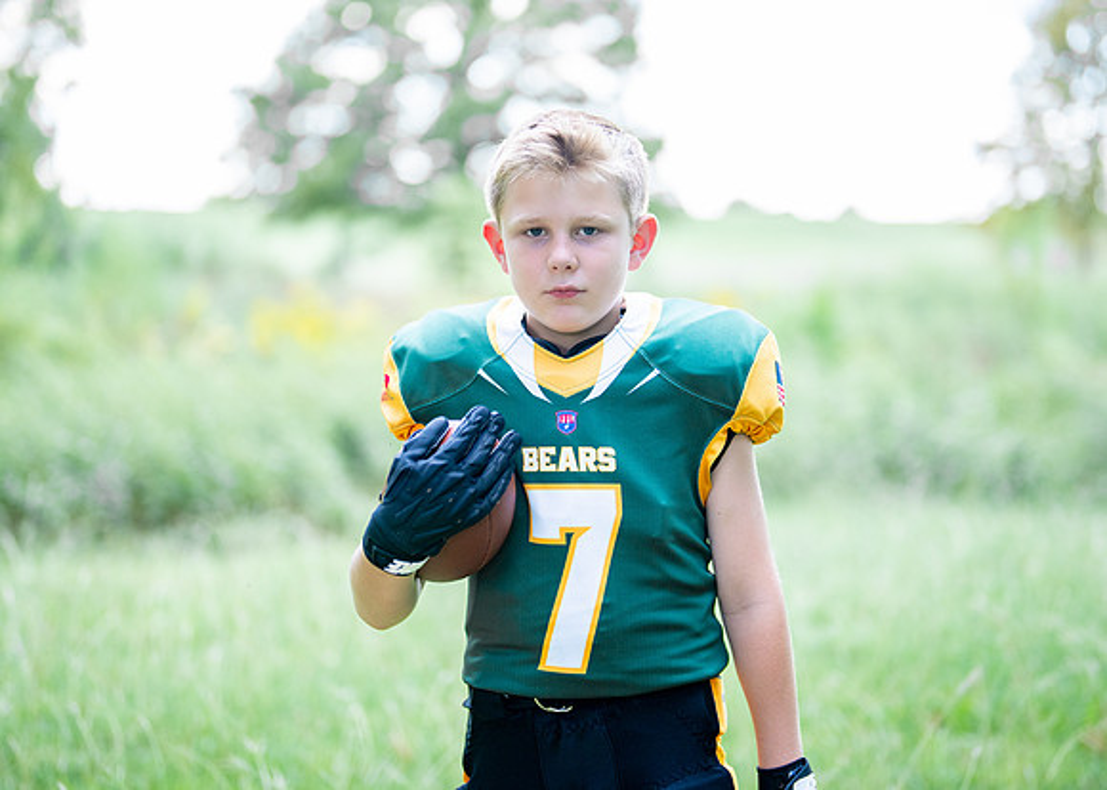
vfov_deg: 23.8
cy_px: 351
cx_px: 567
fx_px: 1877
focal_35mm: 60
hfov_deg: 32.9
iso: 320
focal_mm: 50
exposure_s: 1/1250
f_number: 1.2
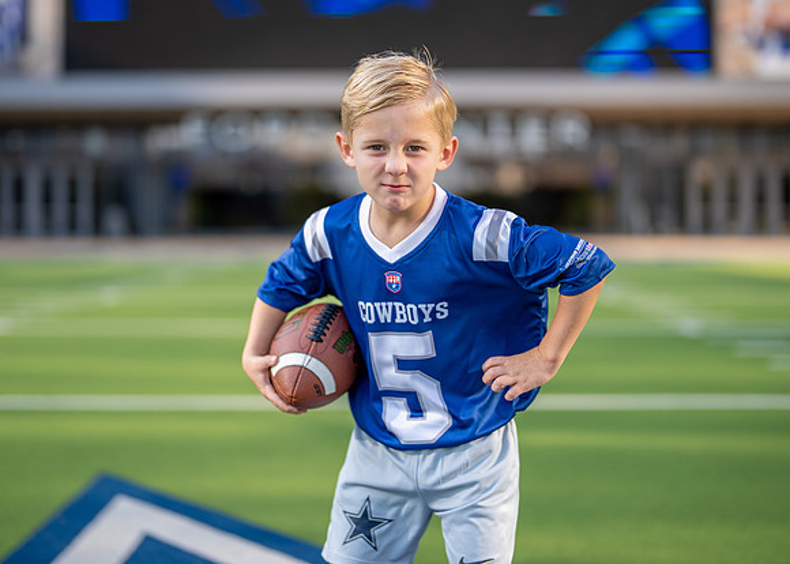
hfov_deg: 30.9
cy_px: 226
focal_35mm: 64
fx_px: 1429
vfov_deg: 22.3
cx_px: 379
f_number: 1.2
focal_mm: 50
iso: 125
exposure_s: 1/4000
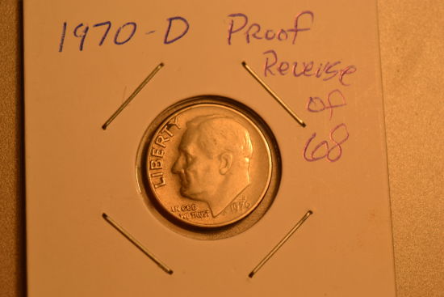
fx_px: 1517
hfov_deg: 16.6
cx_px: 222
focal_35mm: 123
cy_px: 148
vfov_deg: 11.2
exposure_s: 1/250
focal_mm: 82
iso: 220
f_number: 8
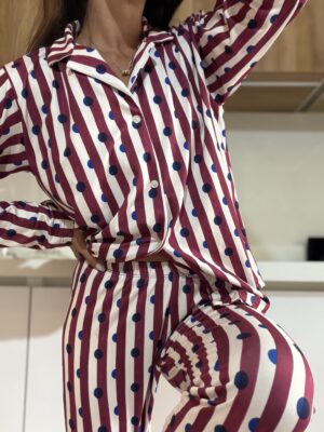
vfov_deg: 60.0
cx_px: 162
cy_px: 216
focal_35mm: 30
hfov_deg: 46.8
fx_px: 374
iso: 250
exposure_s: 1/33
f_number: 1.9
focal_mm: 2.71
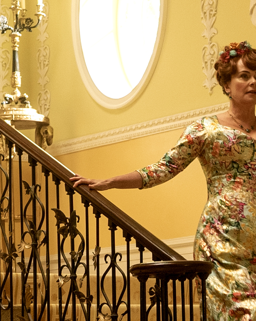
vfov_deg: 11.1
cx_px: 174
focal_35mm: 173
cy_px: 238
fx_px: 1640
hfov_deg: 8.9
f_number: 4
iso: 1000
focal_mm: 40
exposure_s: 1/80
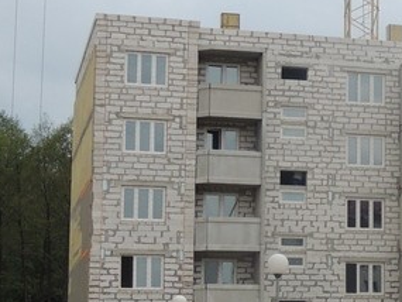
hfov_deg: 13.3
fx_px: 1615
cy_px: 186
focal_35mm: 139
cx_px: 633
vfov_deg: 10.7
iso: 100
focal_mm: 5.8
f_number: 3.2
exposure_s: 1/1000
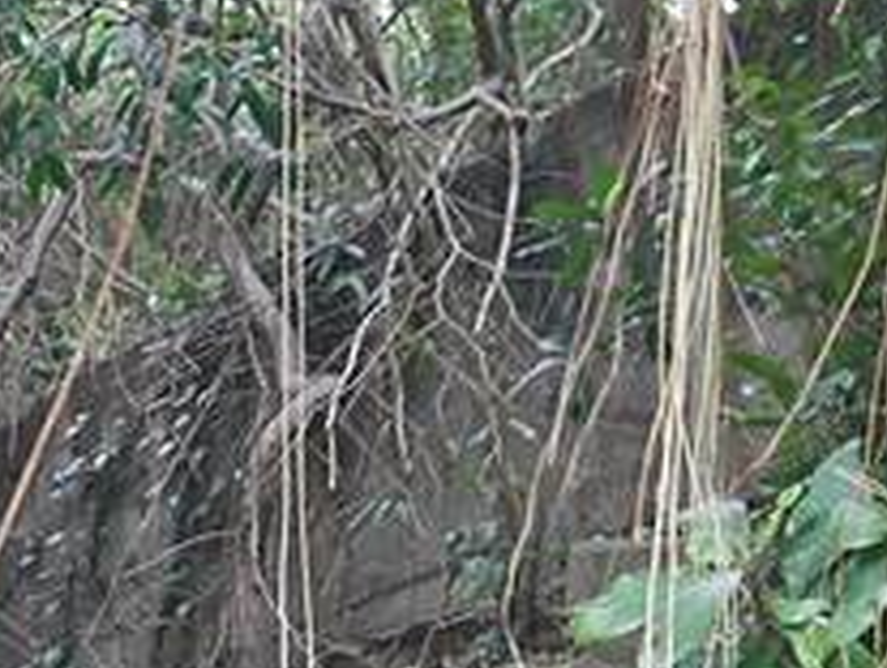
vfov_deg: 8.4
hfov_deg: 11.8
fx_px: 4210
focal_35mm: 164
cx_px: -163
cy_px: 1552
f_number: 4.2
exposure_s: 1/60
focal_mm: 17
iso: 640
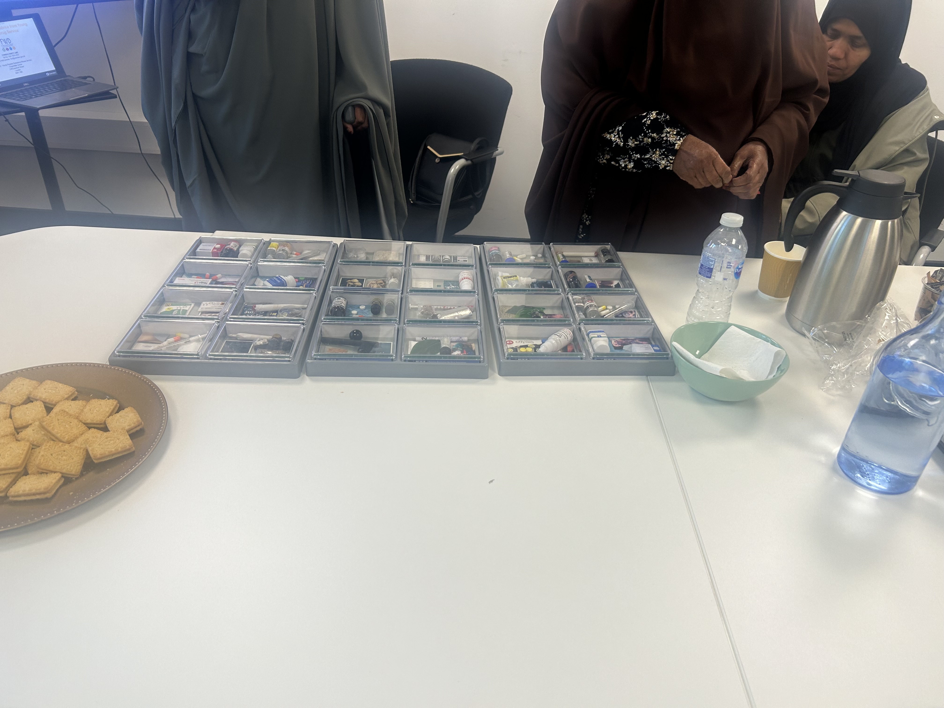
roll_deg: -3.1
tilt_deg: -32.8
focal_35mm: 26
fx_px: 709
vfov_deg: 53.1
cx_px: 472
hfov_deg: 67.3
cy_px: 354
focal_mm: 5.7
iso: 50
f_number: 1.5
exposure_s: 1/100
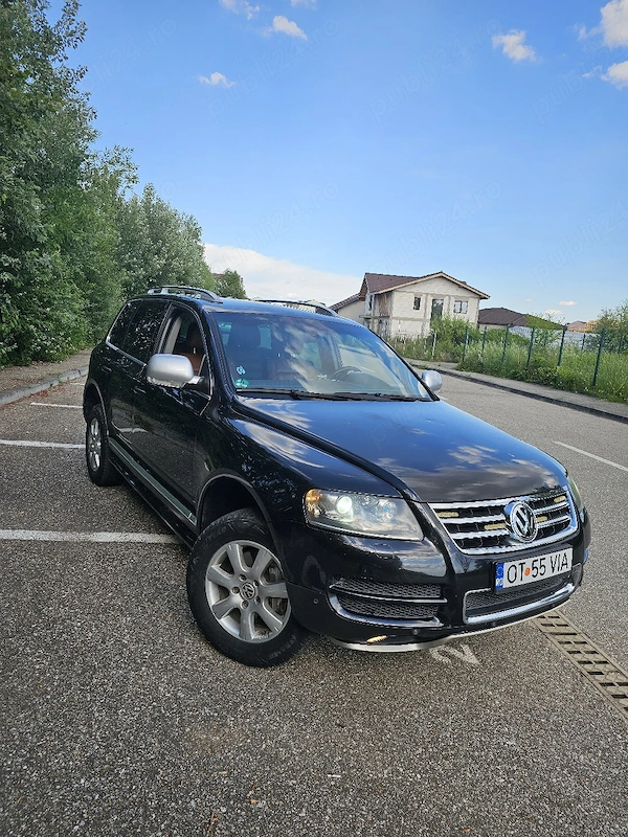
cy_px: 418
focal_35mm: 23
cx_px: 314
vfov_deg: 73.9
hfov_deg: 58.9
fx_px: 556
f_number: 1.7
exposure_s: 1/385
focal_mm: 6.3
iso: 10
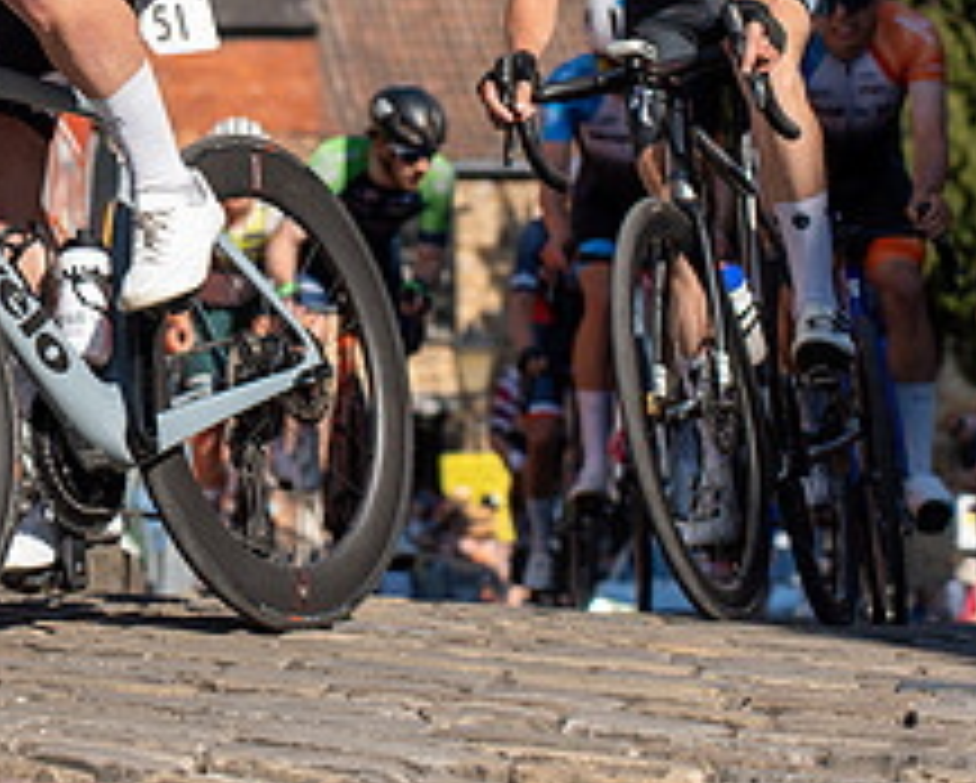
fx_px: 5291
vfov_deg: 8.4
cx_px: -94
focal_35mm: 183
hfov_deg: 10.4
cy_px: 29
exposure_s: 1/1000
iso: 100
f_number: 3.5
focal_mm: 73
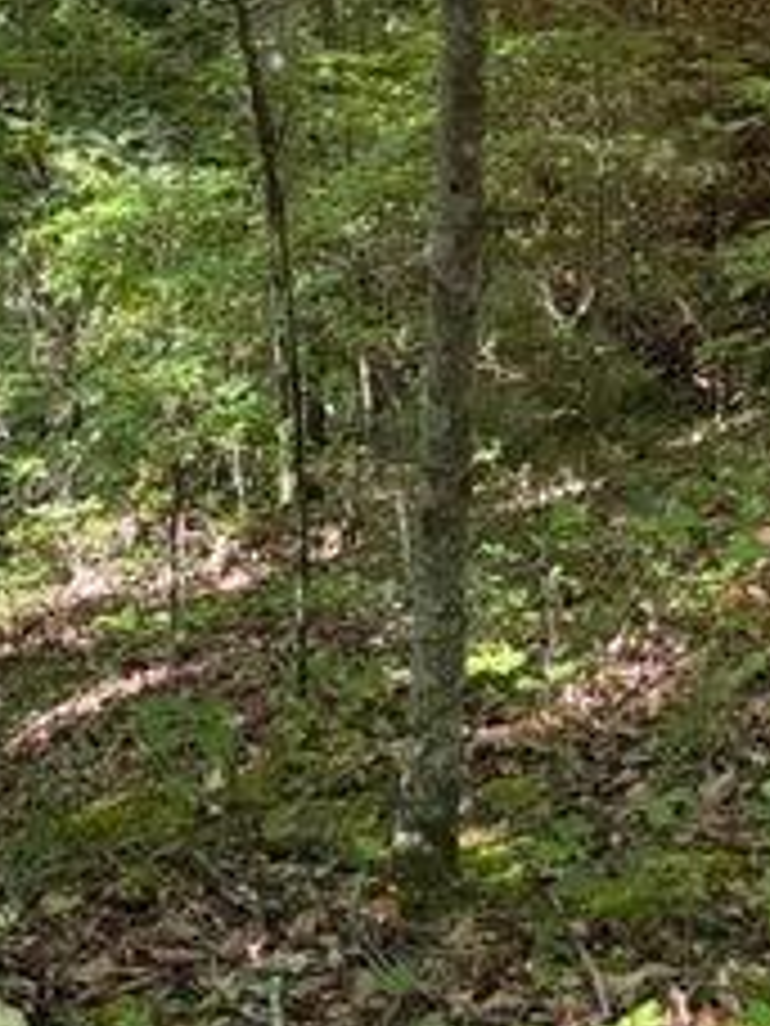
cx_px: 698
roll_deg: +0.4
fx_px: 2165
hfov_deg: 19.8
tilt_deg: -11.1
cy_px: -18
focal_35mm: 73
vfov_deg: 25.3
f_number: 1.6
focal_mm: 5.96
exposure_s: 1/121
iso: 125
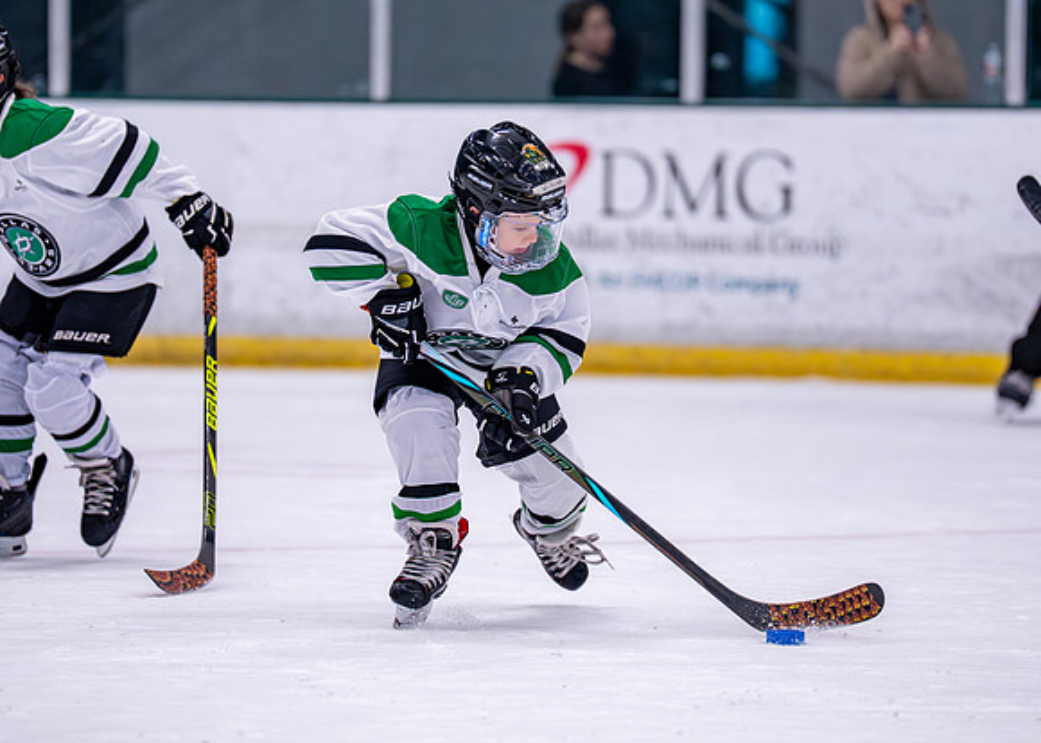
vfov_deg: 5.2
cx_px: 536
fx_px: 8259
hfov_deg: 7.2
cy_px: 259
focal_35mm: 279
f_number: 2.8
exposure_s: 1/1250
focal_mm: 200
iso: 2500
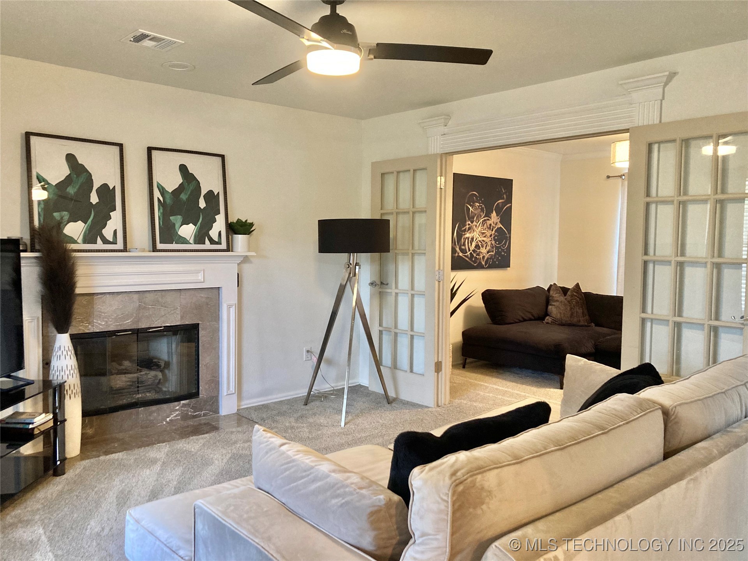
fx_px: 605
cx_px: 374
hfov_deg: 63.4
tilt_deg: -3.1
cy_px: 280
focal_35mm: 28
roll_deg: -1.5
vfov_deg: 49.7
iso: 400
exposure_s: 1/30
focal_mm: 3.99
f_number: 1.8
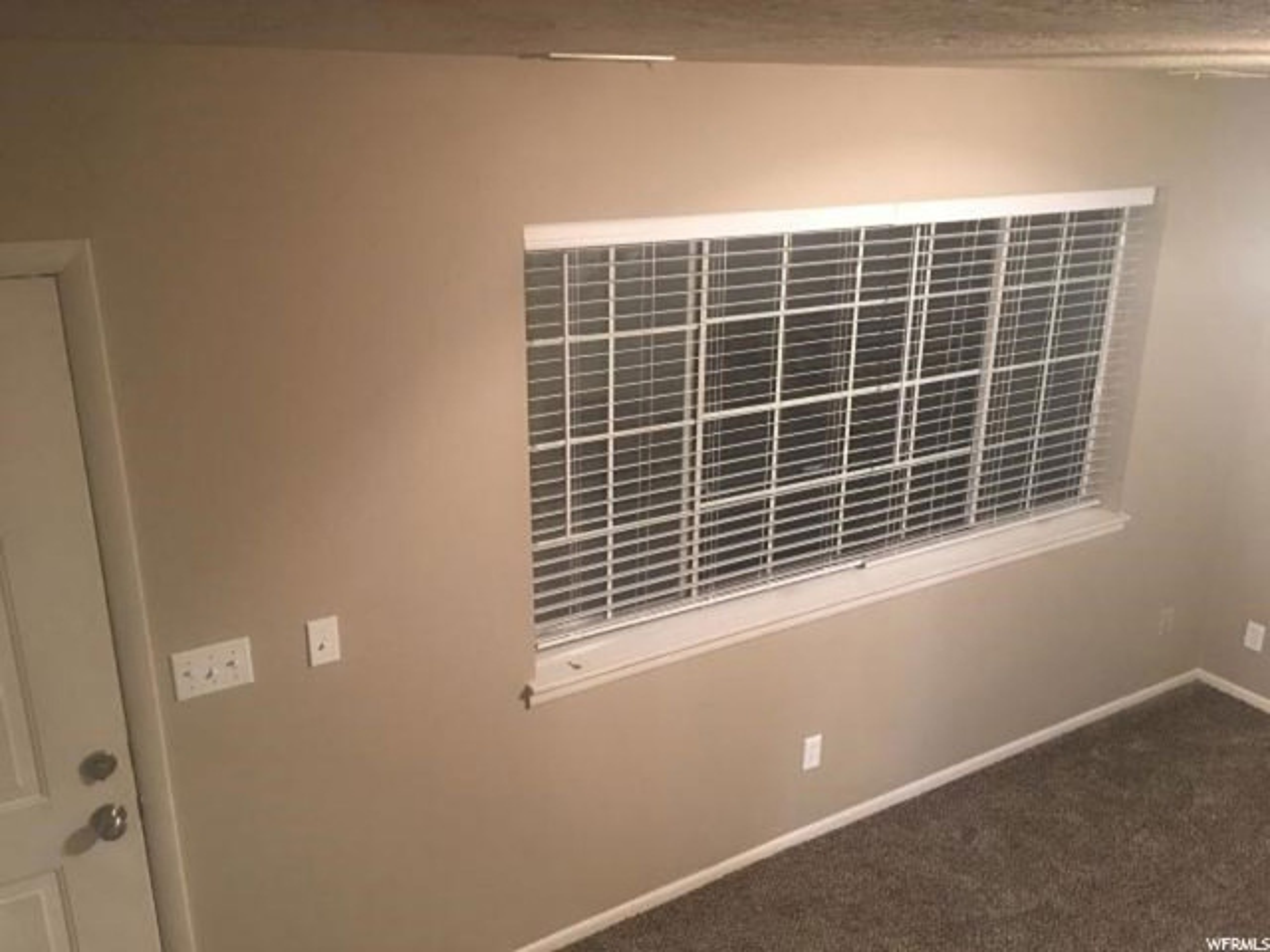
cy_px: 476
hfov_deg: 61.7
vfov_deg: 48.2
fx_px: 1064
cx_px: 635
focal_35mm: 29
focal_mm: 4.15
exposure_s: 1/4
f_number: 2.2
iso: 64
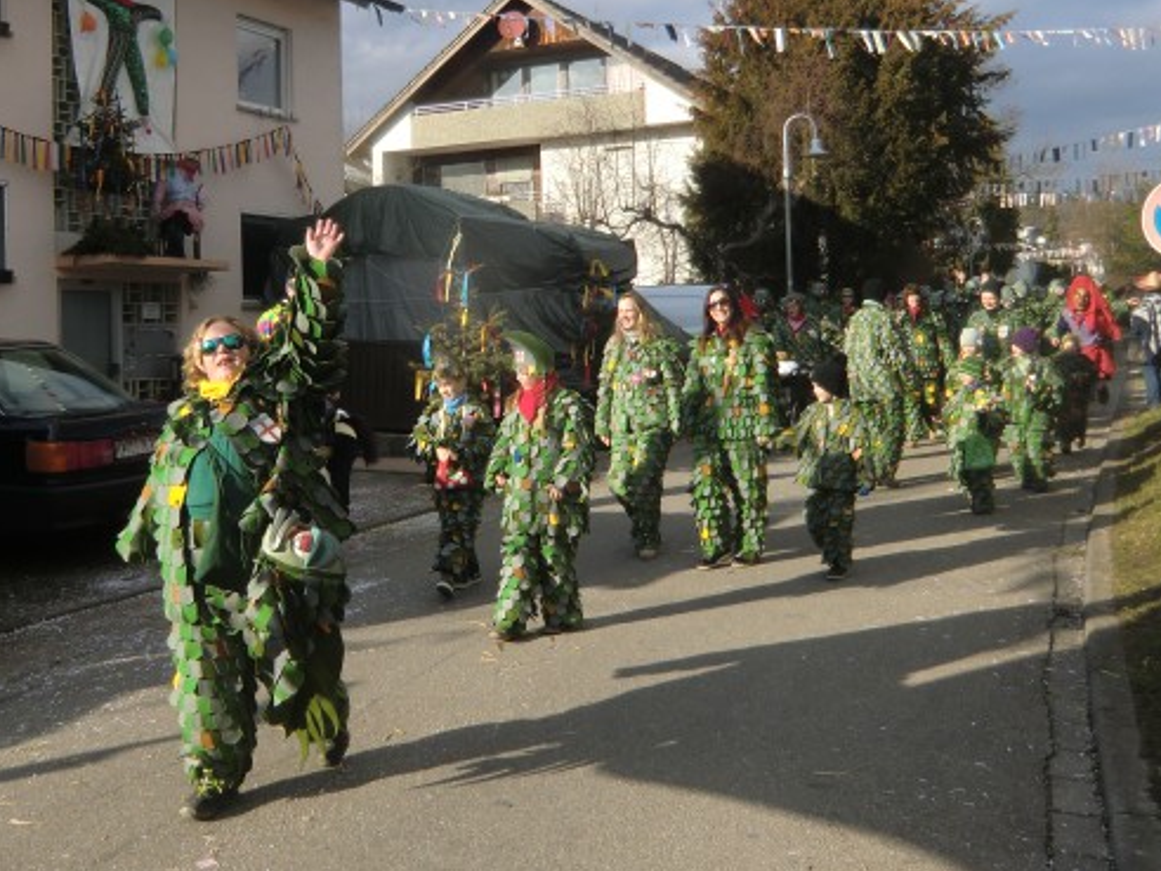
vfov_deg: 36.5
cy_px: 304
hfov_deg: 47.7
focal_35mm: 39
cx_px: 481
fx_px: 1308
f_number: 3.2
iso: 64
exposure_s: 1/640
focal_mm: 4.3
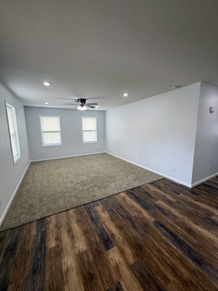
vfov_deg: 102.1
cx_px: 109
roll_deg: +0.1
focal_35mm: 14
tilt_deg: -9.0
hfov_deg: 85.7
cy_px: 146
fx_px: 118
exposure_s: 1/120
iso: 160
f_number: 2.2
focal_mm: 2.22
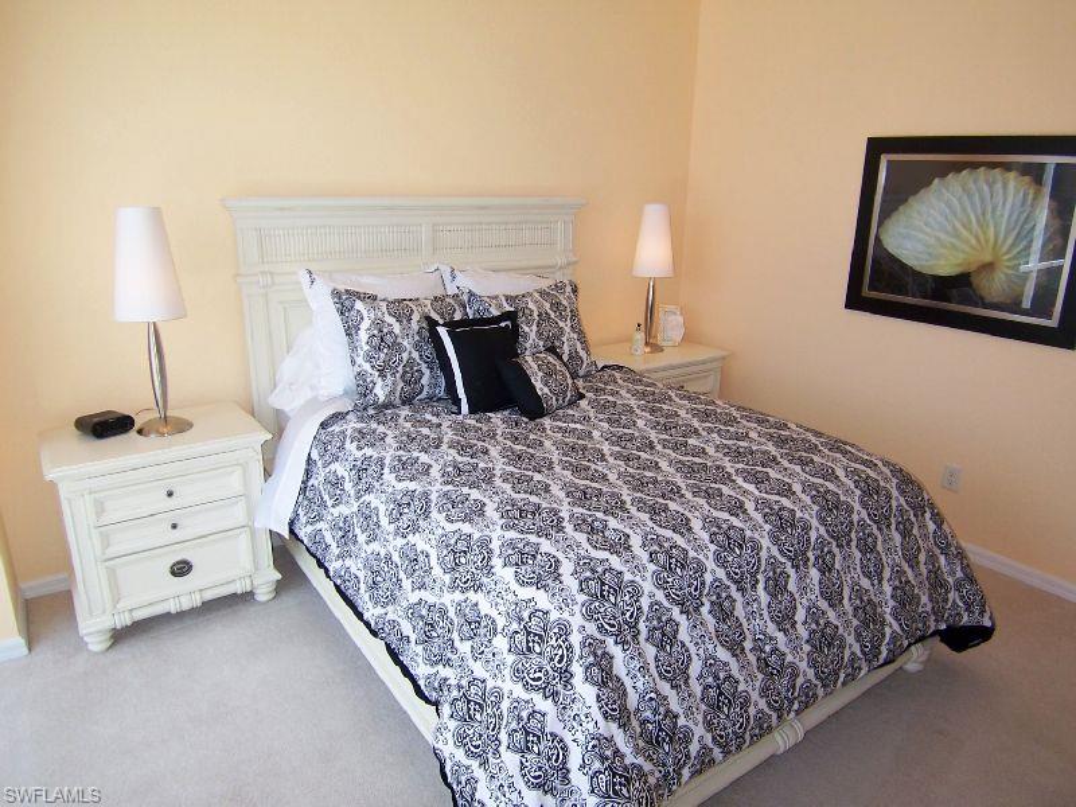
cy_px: 404
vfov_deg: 58.9
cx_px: 538
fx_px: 715
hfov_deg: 73.9
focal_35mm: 23
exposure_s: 1/60
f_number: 2.8
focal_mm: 3.8
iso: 64
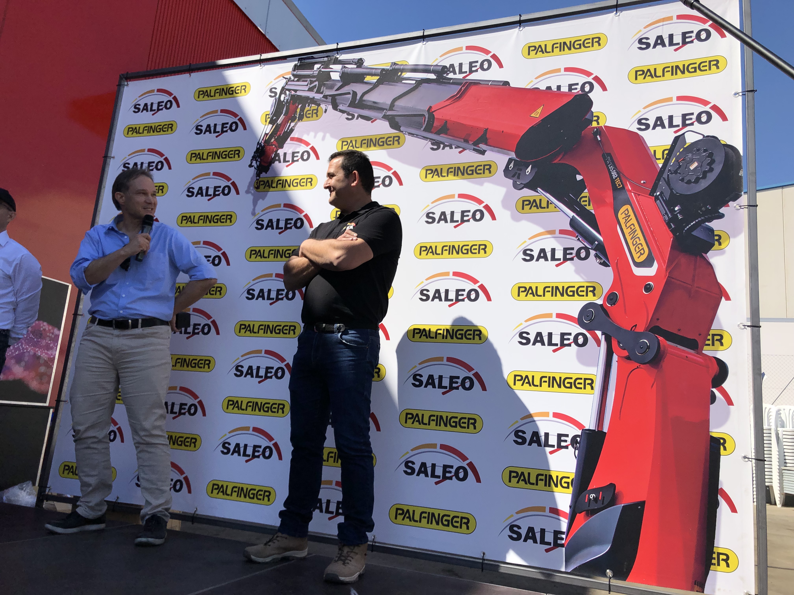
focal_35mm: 28
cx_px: 397
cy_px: 298
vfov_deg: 49.7
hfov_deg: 63.4
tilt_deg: +13.9
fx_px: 642
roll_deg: -5.3
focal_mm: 3.99
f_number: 1.8
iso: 20
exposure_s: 1/3003
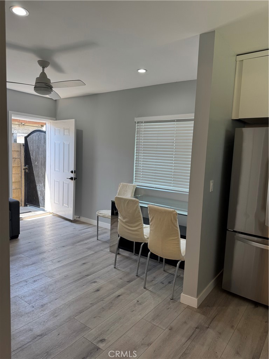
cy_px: 180
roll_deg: -2.5
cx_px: 134
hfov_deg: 56.8
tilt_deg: -6.5
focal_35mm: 24
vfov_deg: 71.6
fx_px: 249
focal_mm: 6.76
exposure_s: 1/120
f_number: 1.78
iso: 80
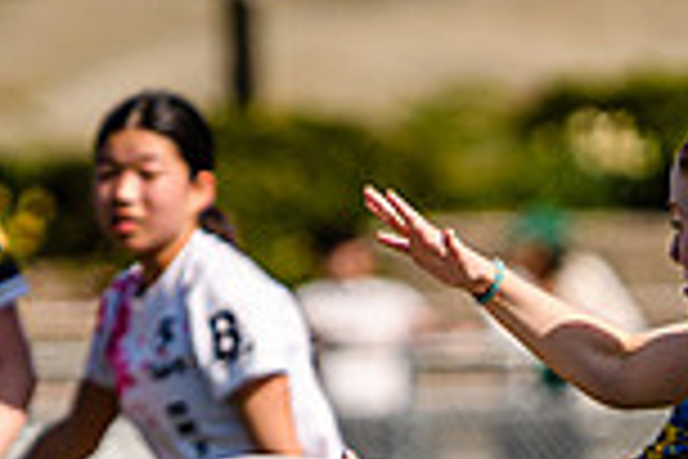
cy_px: 592
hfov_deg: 1.8
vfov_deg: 1.2
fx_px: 21670
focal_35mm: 1134
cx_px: 742
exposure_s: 1/2500
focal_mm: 200
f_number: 3.2
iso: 100
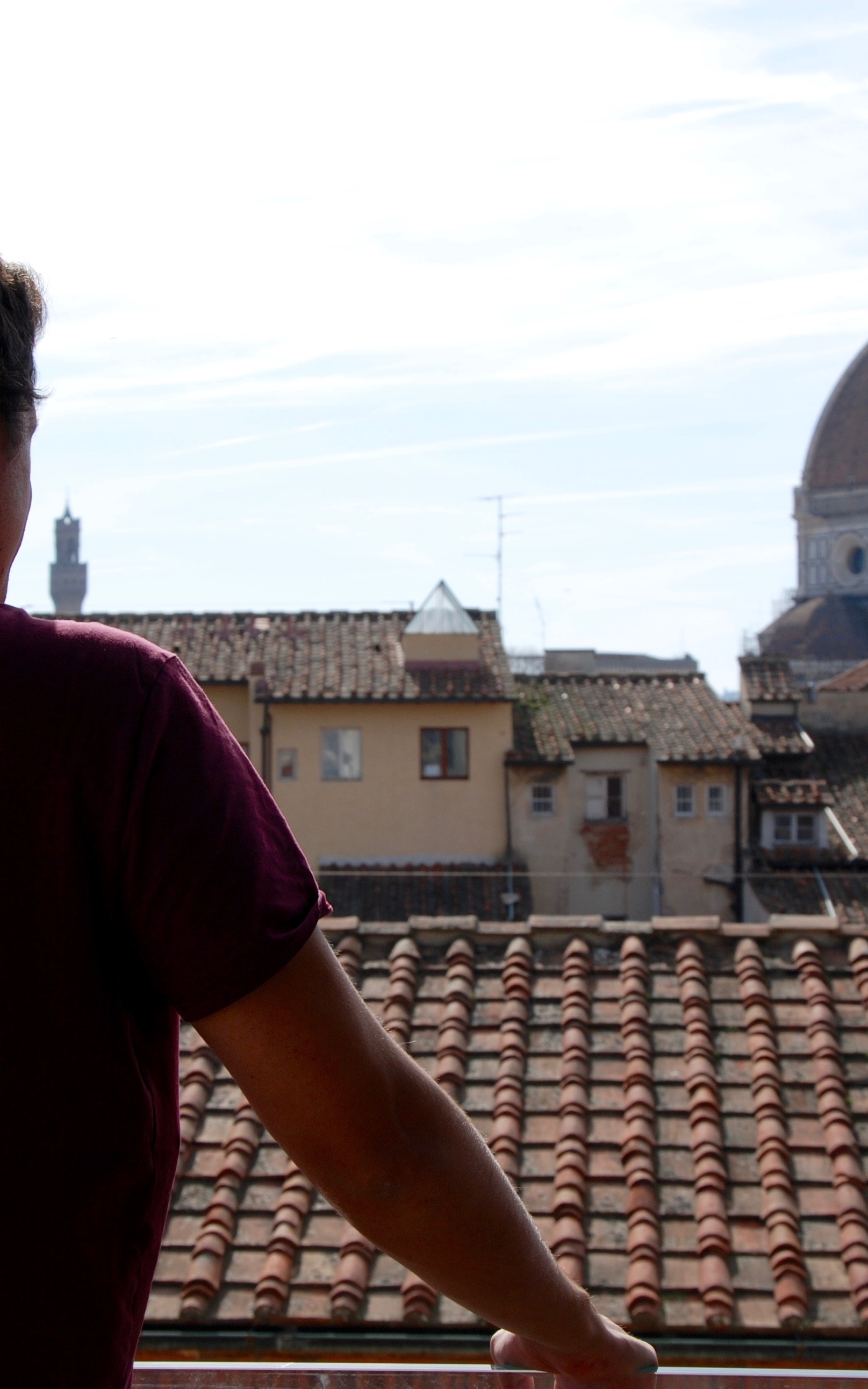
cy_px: 695
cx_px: 400
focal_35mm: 78
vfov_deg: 26.5
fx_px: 2952
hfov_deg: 16.7
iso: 100
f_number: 8
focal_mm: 34
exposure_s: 1/250
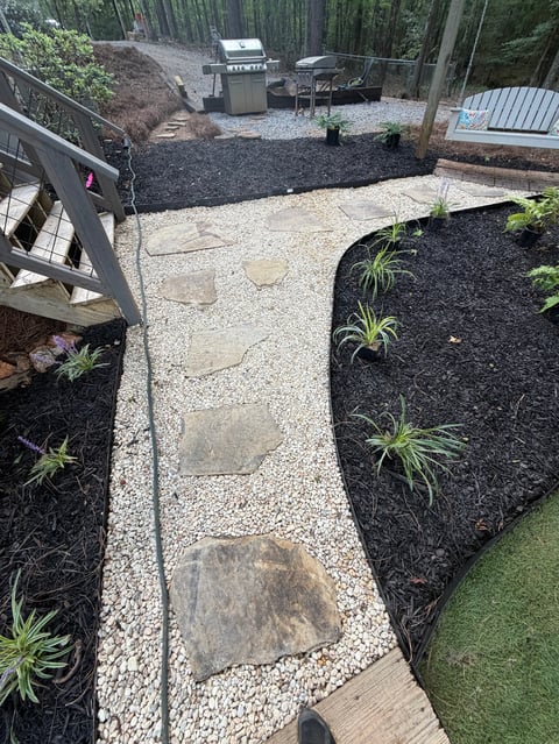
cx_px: 280
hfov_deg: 85.7
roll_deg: +2.6
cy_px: 372
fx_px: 301
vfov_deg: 102.0
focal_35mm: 14
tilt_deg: -44.0
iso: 125
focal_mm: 2.22
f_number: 2.2
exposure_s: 1/121
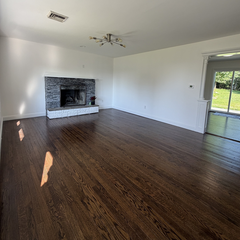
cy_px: 100
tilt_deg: -7.2
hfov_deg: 83.9
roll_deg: -2.6
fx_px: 133
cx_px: 124
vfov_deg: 83.3
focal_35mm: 17
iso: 80
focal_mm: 2.22
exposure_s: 1/121
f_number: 2.2
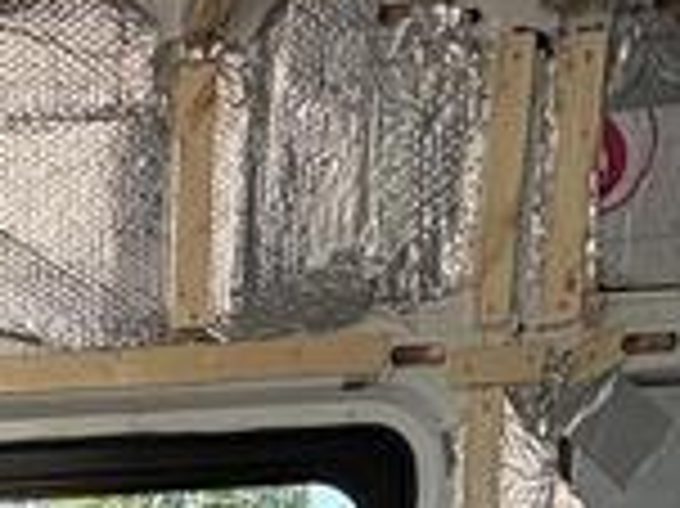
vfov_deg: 13.1
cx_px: -95
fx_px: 1629
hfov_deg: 22.1
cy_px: 1245
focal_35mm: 83
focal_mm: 2.22
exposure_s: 1/217
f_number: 2.2
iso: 50
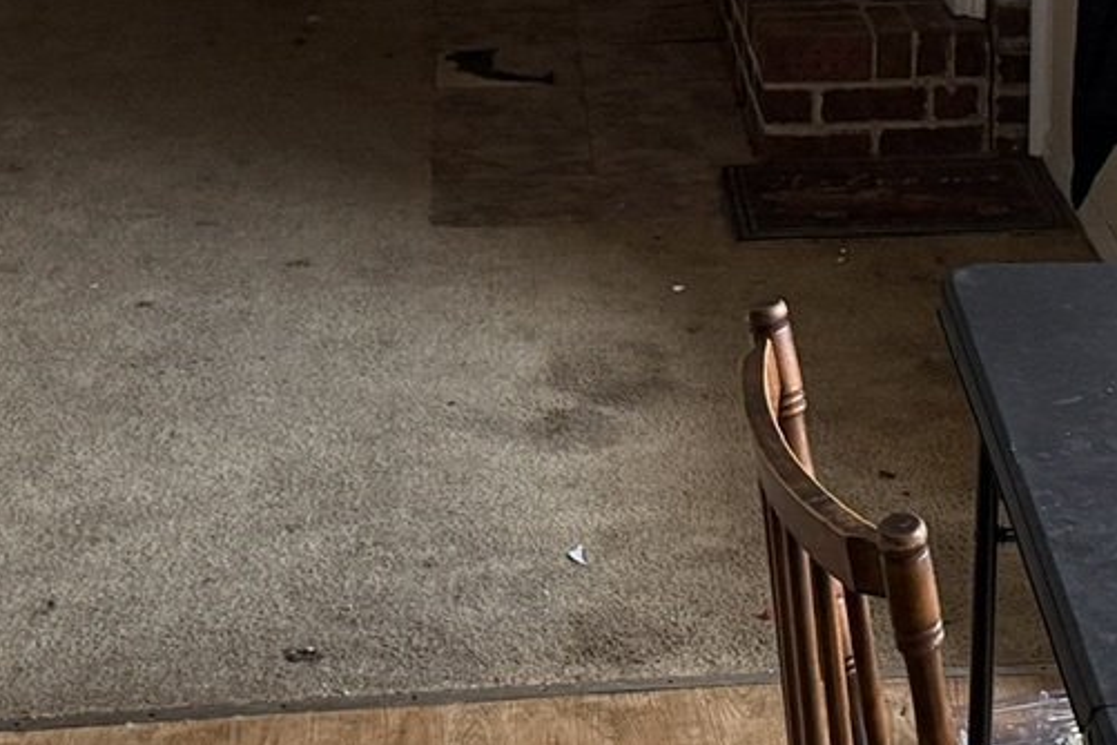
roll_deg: -0.8
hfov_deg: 19.8
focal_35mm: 102
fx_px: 3165
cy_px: -297
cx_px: 874
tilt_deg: -7.9
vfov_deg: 12.9
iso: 250
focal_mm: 6.76
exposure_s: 1/60
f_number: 1.78
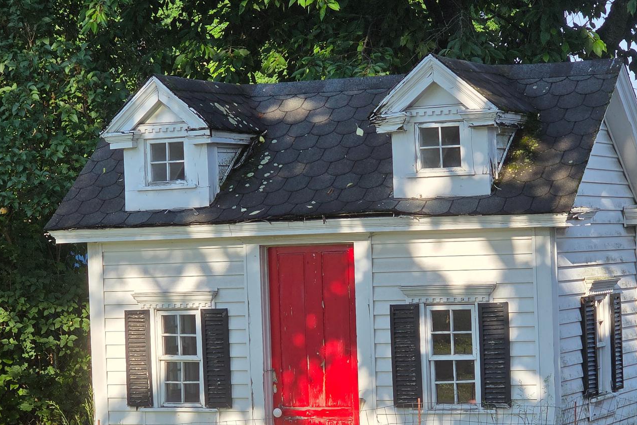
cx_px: 389
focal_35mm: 116
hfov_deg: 17.6
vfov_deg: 11.8
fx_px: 2053
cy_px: 313
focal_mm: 7.9
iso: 50
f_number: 2.4
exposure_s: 1/1195
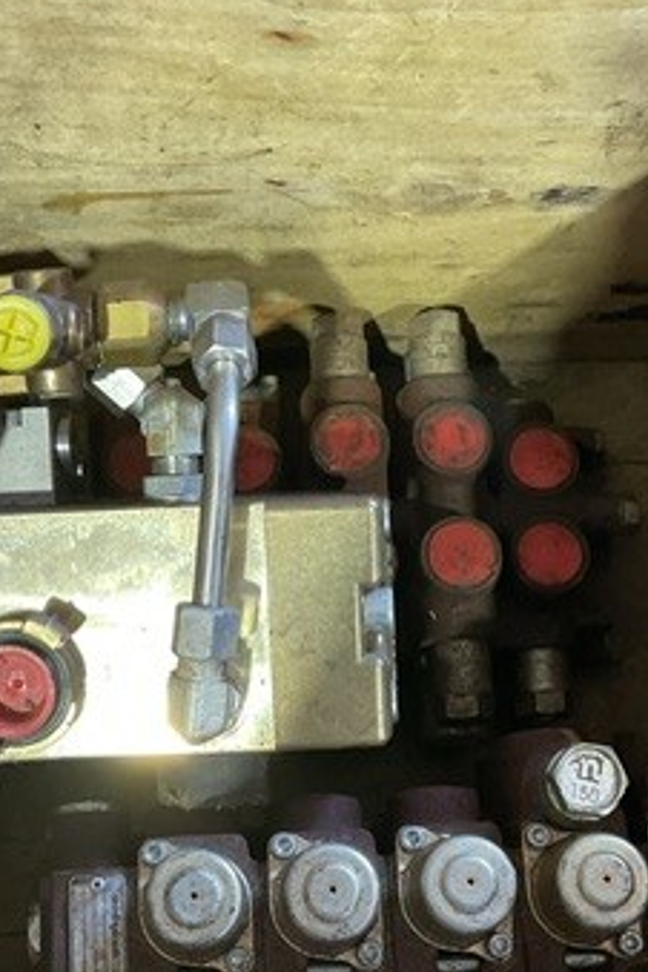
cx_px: 310
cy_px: 559
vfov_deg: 35.0
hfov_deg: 23.8
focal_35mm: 57
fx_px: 1539
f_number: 1.8
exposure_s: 1/50
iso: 125
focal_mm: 3
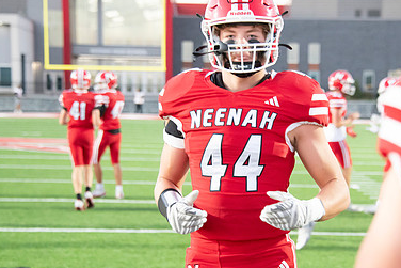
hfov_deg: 14.7
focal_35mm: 139
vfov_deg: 9.9
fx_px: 1549
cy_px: 157
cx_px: 270
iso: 8000
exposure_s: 1/320
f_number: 5.6
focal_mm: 90
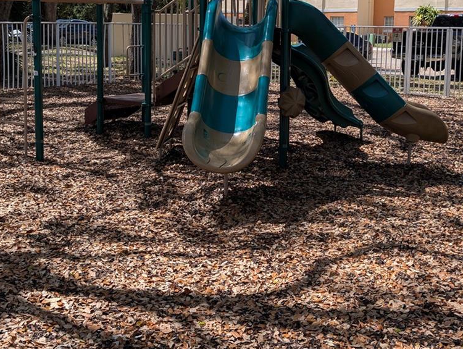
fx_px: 683
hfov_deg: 37.4
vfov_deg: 28.2
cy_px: 90
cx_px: 223
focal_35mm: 51
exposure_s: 1/915
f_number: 1.68
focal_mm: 6.9
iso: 22
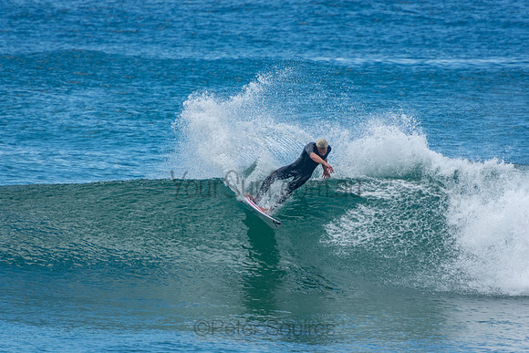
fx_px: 8818
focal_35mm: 600
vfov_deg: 2.3
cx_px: 264
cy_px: 176
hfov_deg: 3.4
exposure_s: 1/1250
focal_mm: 400
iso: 280
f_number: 5.6
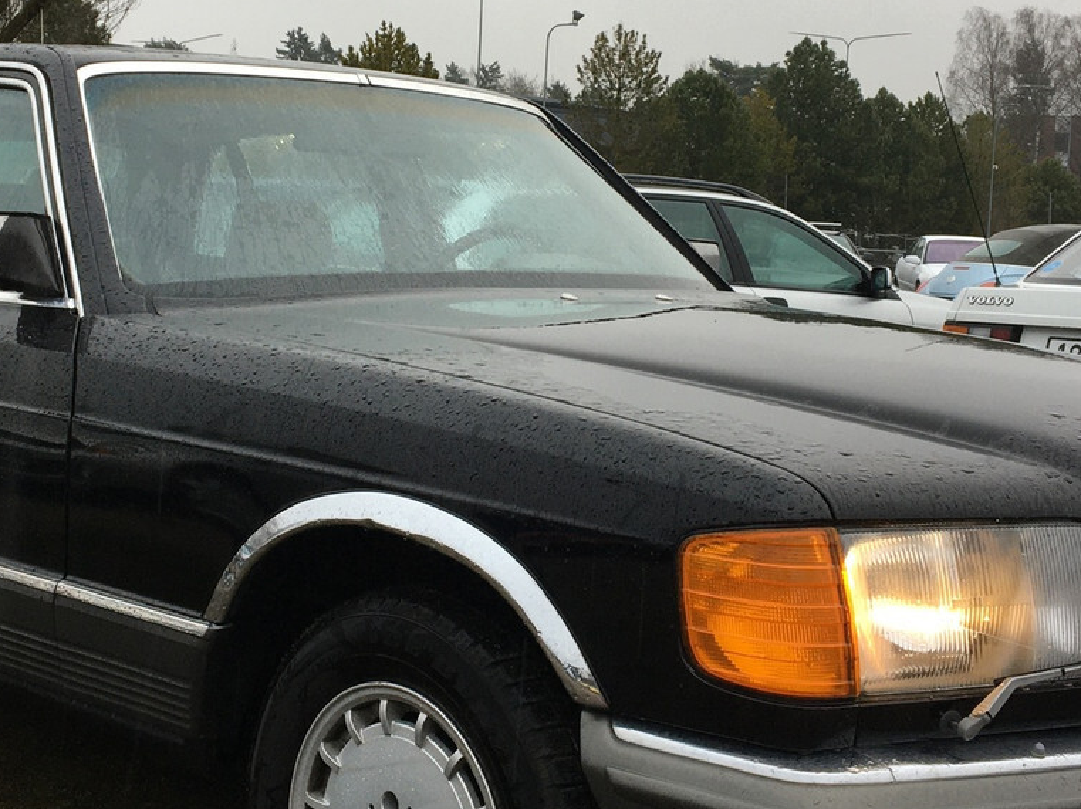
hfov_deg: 31.7
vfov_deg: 23.9
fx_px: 1904
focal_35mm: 61
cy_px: 302
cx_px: 503
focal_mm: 4.15
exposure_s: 1/100
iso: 32
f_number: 2.2
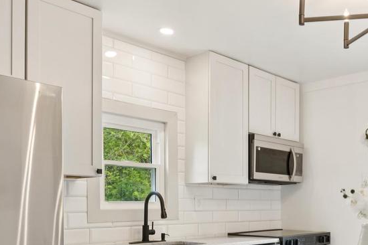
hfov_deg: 44.6
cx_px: 283
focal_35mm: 42
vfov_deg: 31.0
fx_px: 429
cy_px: 198
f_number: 5.6
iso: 800
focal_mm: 16
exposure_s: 1/125
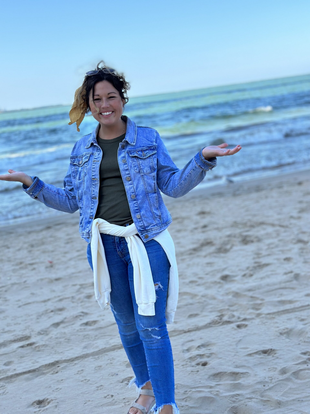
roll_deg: +11.4
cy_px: 207
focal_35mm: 48
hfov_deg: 30.3
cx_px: 155
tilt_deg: -10.8
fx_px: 573
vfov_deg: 39.7
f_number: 1.78
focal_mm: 6.86
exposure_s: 1/1953
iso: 100
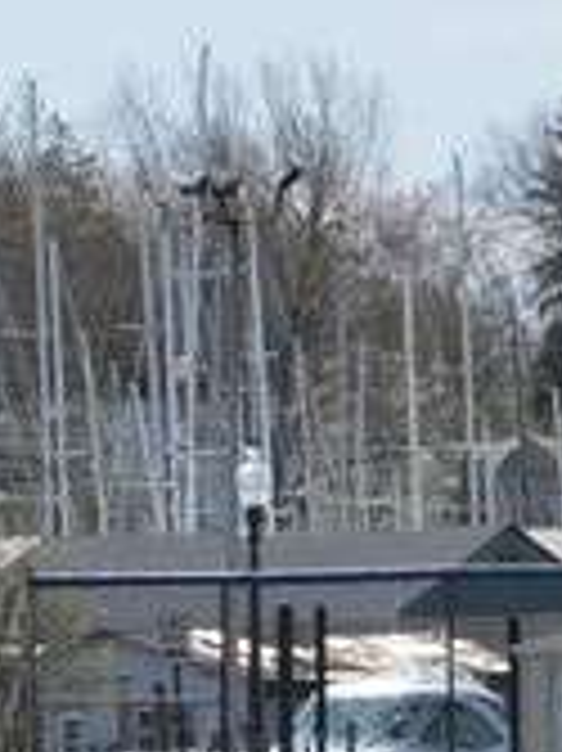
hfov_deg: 2.3
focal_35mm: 645
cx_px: -755
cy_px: 1385
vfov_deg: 3.1
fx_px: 13980
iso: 450
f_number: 22
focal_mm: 70
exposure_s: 1/125
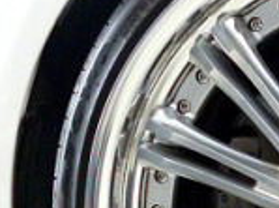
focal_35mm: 114
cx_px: 388
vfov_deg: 12.8
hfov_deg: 16.2
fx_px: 917
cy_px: 209
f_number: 2.9
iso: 400
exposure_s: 1/40
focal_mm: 5.7
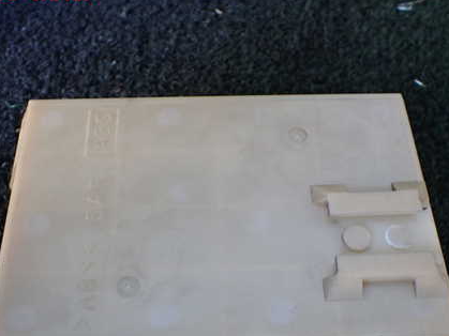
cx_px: 215
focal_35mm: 43
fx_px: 558
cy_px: 220
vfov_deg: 33.3
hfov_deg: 43.9
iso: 200
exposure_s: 1/125
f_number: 2.3
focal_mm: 5.4
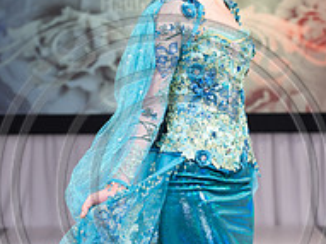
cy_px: 186
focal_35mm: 208
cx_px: 165
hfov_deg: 9.5
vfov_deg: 7.1
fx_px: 1958
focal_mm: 92
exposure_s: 1/400
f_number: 5.6
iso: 2000
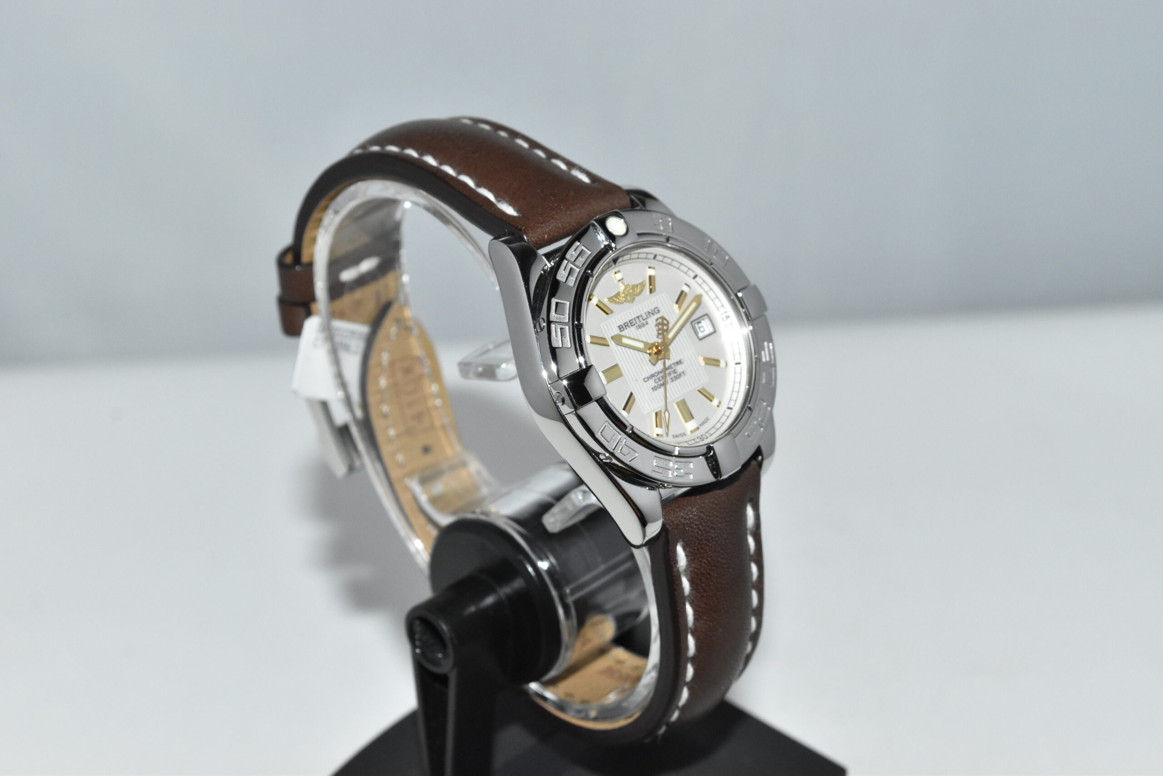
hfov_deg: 28.1
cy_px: 388
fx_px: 2326
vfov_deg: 18.9
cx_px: 582
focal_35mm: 72
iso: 2200
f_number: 11
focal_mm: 48
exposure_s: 1/80
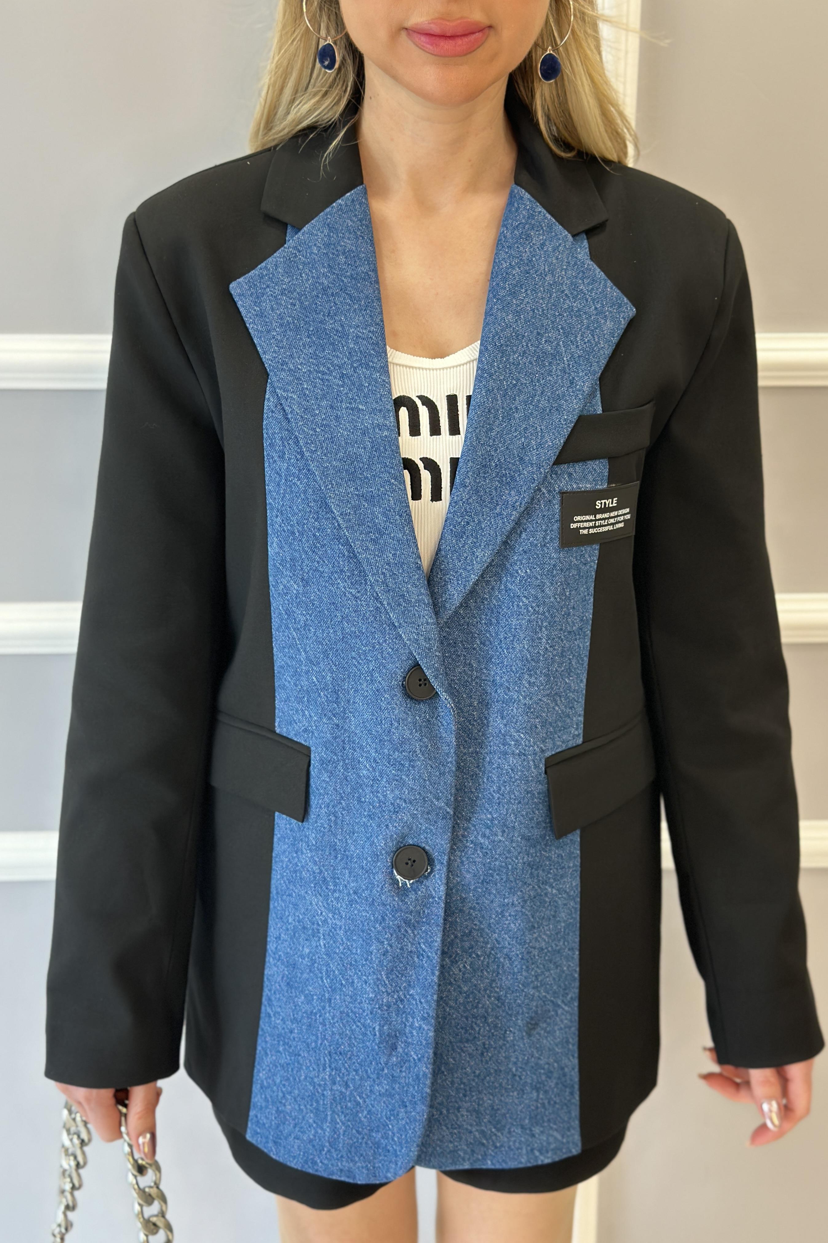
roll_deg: -0.6
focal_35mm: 50
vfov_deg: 39.6
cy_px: 621
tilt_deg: -16.8
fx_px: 1725
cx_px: 426
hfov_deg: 27.0
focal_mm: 6.86
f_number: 1.78
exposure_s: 1/50
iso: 125
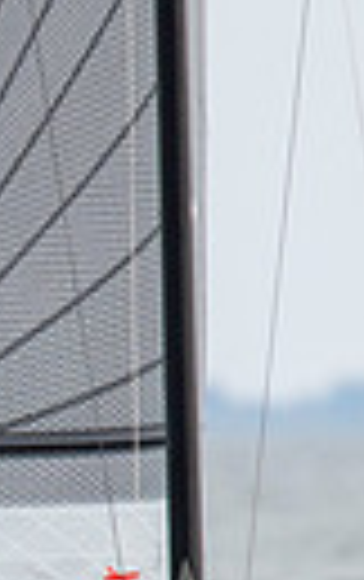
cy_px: 861
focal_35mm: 2127
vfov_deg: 1.0
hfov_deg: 0.6
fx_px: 33648
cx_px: -634
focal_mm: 300
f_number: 5
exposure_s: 1/5000
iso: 400
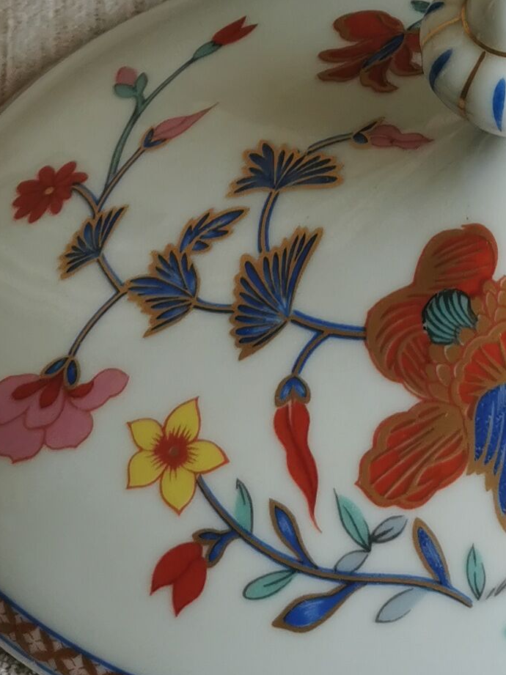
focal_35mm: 107
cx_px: 538
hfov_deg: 13.6
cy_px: -225
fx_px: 2087
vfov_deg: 17.2
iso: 50
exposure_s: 1/100
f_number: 1.8
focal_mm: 5.58
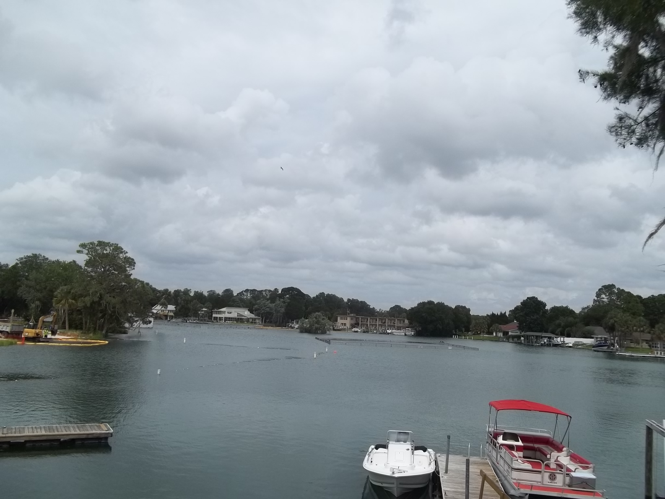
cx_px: 332
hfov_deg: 56.8
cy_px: 250
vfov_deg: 44.2
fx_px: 615
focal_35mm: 32
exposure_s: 1/250
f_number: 8.8
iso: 64
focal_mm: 5.7
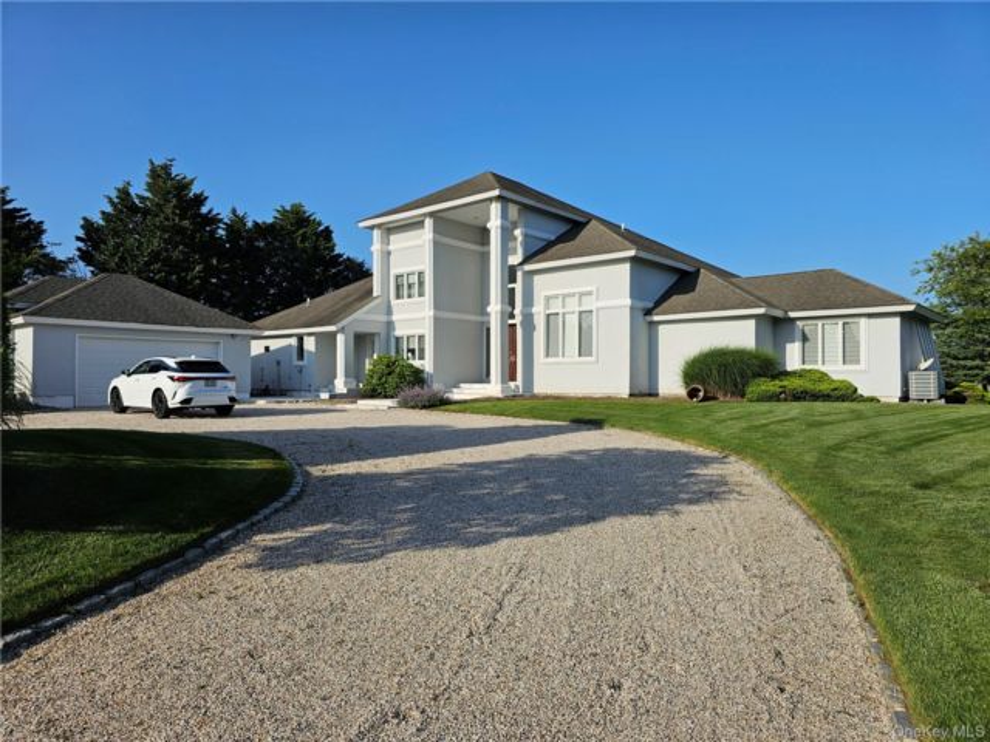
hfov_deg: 73.9
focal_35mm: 23
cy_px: 371
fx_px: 658
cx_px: 495
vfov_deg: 58.9
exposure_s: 1/1027
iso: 10
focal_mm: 6.3
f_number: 1.7
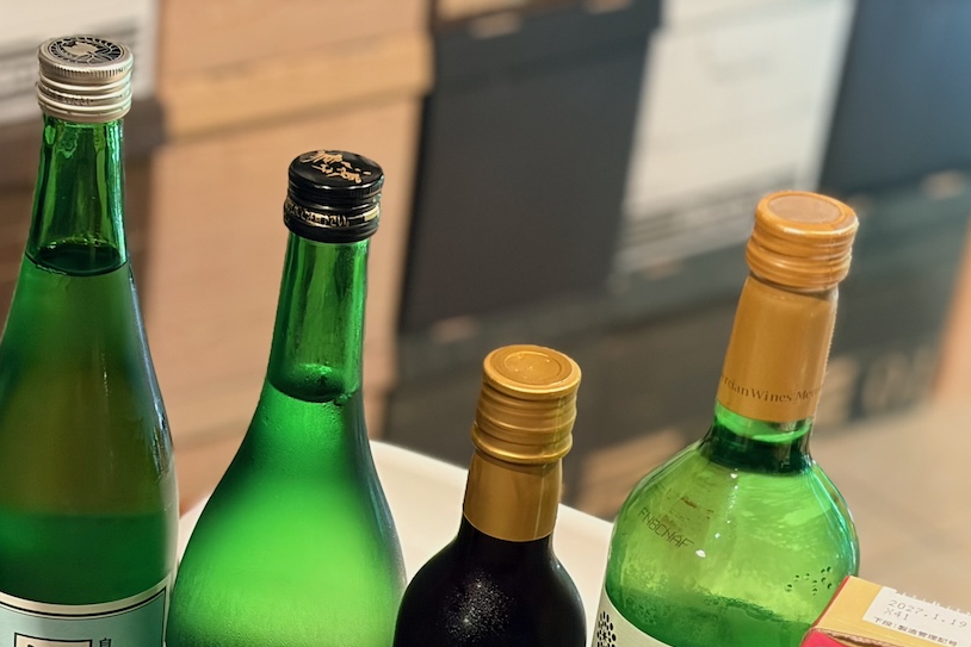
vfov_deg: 14.2
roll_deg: -3.4
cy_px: 636
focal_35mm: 95
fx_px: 2563
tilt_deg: -33.3
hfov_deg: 21.2
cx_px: 173
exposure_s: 1/40
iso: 200
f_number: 1.6
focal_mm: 5.96
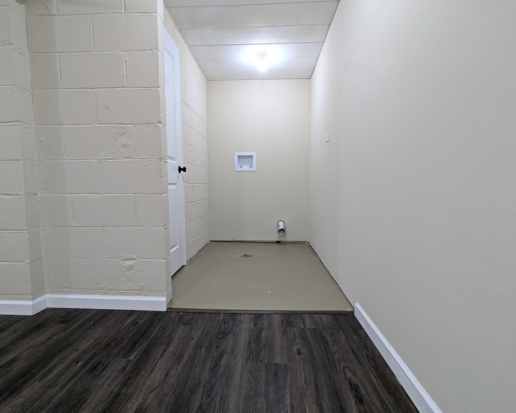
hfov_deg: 89.6
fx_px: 260
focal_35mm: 17
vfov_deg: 77.0
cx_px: 259
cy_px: 206
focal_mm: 2.35
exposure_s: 1/23.8
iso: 116
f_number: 2.2
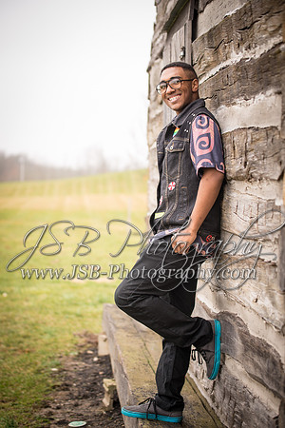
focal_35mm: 72
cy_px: 214
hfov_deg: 18.9
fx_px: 855
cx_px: 142
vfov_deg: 28.1
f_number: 2.8
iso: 200
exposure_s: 1/60
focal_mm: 72
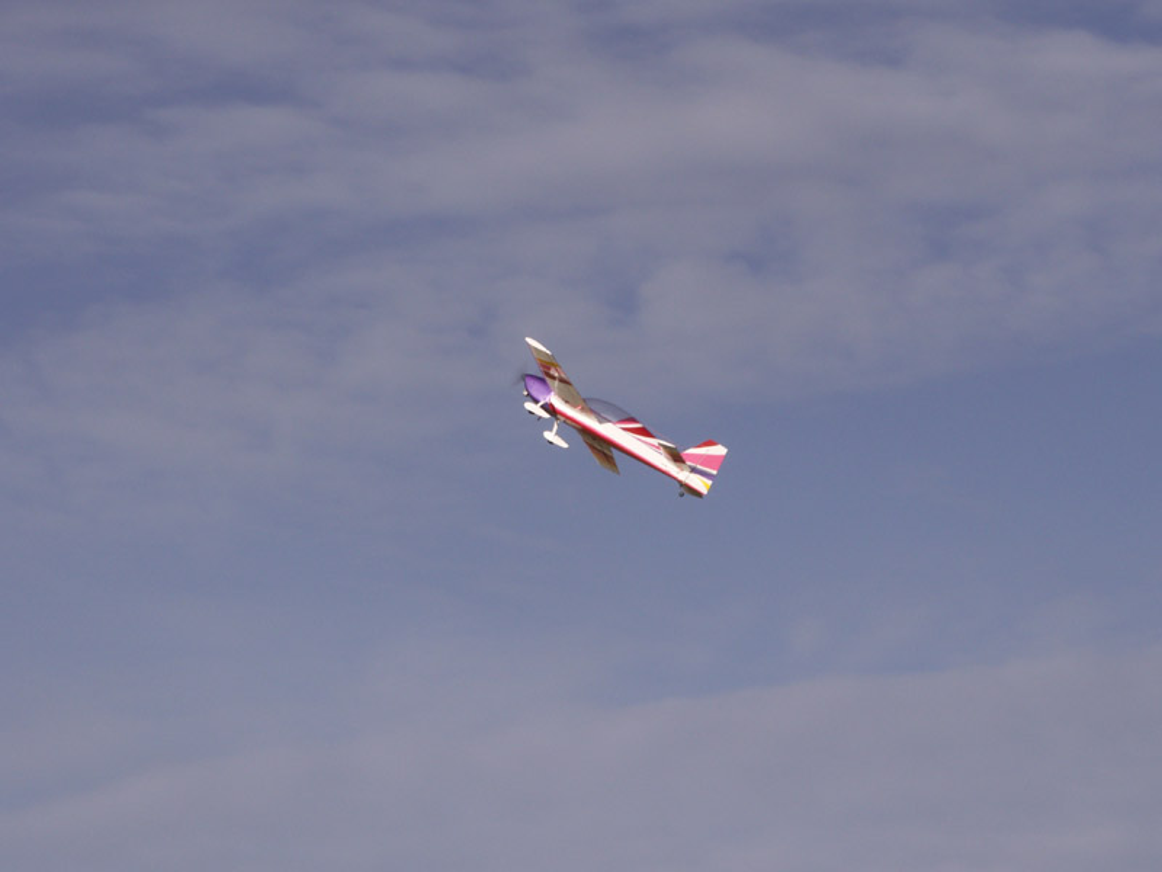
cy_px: 436
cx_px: 581
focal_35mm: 136
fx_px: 4565
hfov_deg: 14.5
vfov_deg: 10.9
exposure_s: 1/400
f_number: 8
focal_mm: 22.3
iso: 50
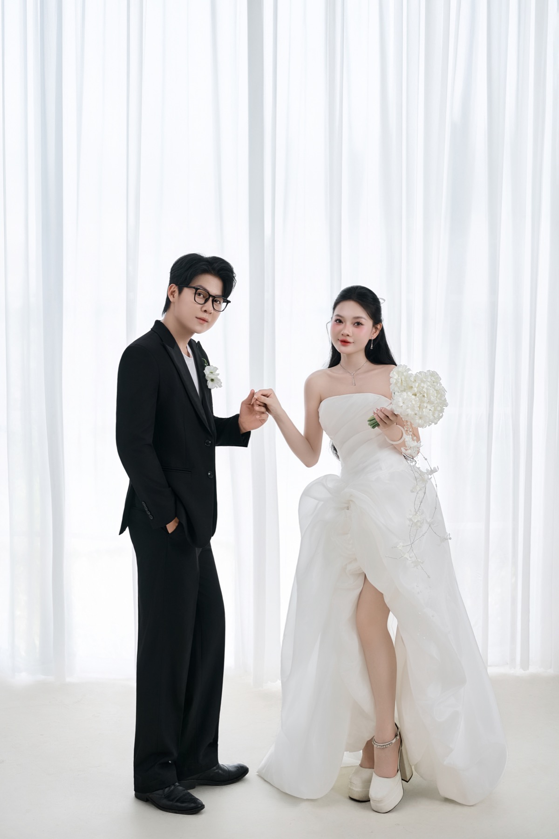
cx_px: 280
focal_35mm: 52
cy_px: 420
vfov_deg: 38.5
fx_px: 1199
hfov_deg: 26.2
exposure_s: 1/160
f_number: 3.5
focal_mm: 51.5
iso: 160
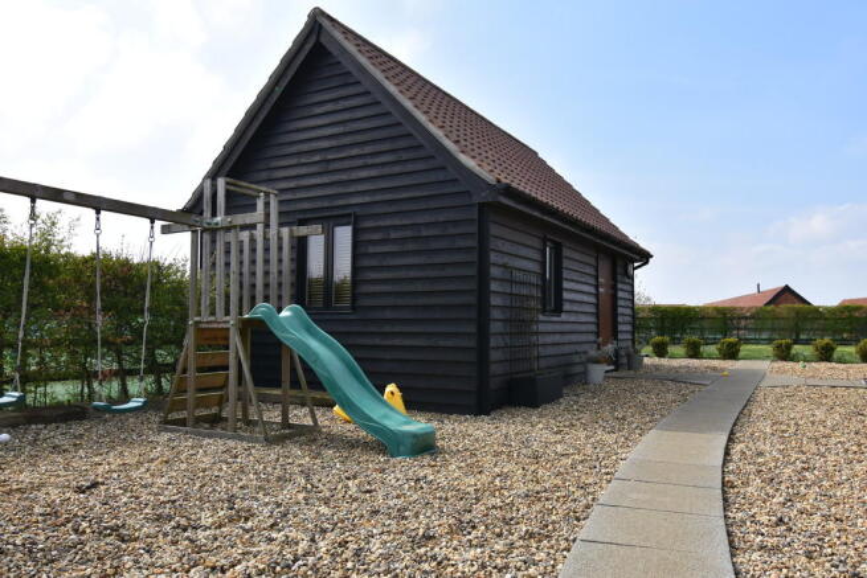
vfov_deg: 48.0
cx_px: 434
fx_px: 650
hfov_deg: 67.4
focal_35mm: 27
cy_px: 289
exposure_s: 1/500
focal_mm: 18
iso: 200
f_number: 8
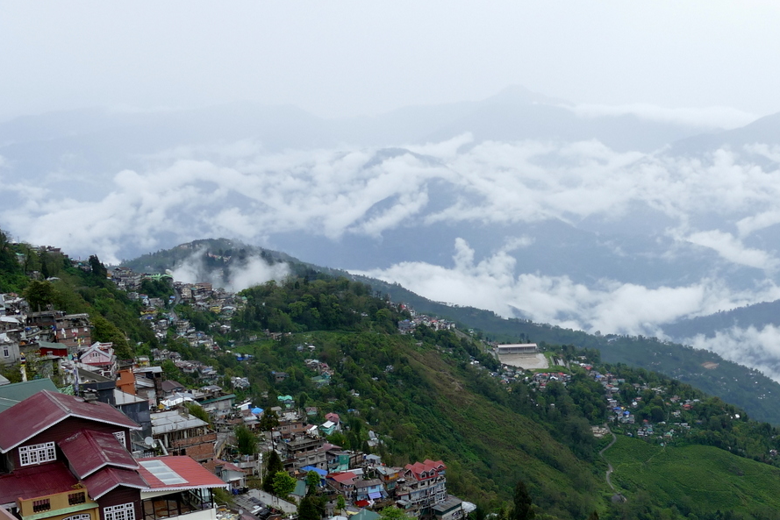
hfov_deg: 43.2
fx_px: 975
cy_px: 459
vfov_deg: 28.8
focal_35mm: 45
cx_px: 490
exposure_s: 1/1300
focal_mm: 9.12
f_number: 2.8
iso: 125
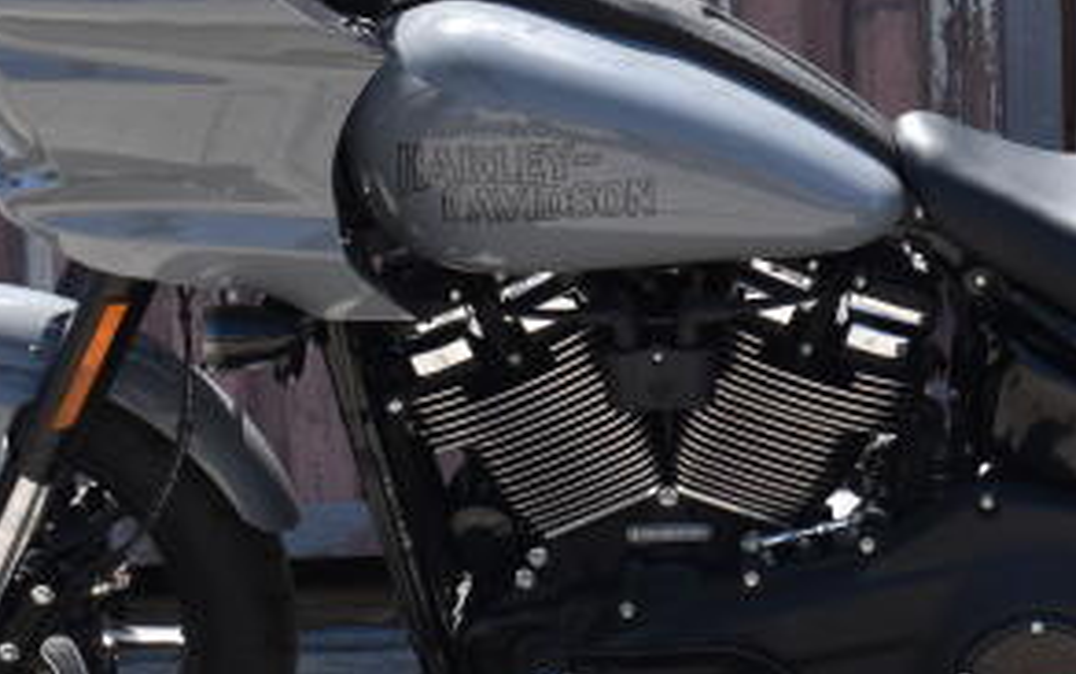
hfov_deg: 15.4
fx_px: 3933
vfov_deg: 9.8
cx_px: 914
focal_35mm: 134
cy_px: 287
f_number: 8
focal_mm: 32
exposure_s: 1/250
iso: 100
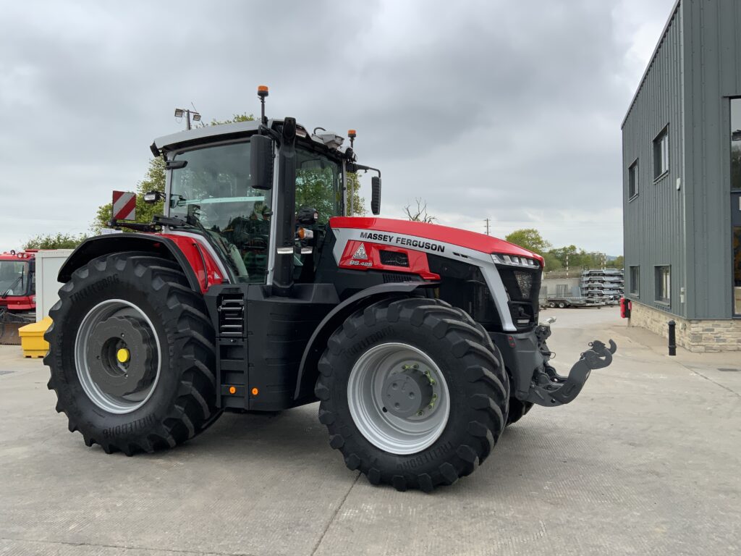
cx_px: 370
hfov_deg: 61.7
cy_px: 278
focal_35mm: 29
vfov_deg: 48.2
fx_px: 621
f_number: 1.8
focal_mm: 3
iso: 16
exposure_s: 1/439
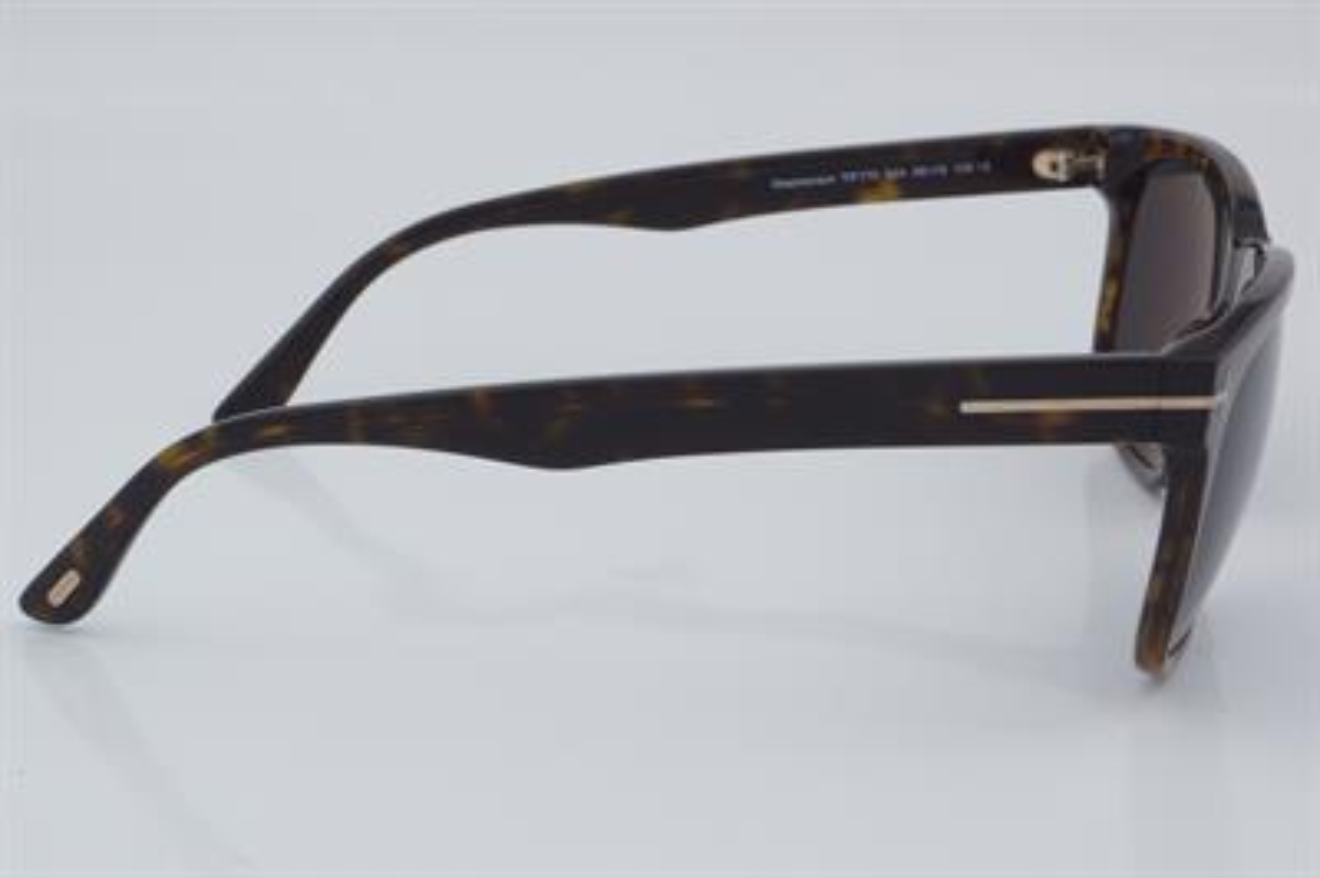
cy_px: 439
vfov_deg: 18.2
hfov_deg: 27.0
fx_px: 2748
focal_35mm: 75
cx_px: 660
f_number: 32
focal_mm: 50
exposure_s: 1/4
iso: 100
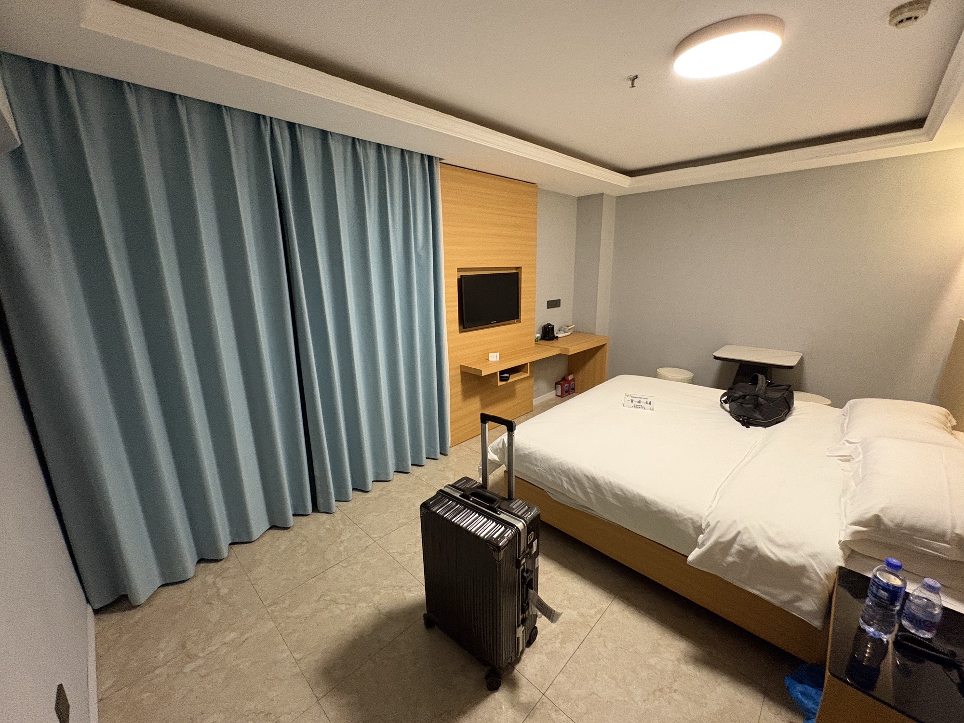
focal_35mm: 14
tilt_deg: -13.7
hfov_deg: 102.1
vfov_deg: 85.7
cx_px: 482
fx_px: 390
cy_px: 362
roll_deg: +1.2
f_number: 2.2
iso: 500
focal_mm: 2.22
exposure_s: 1/50
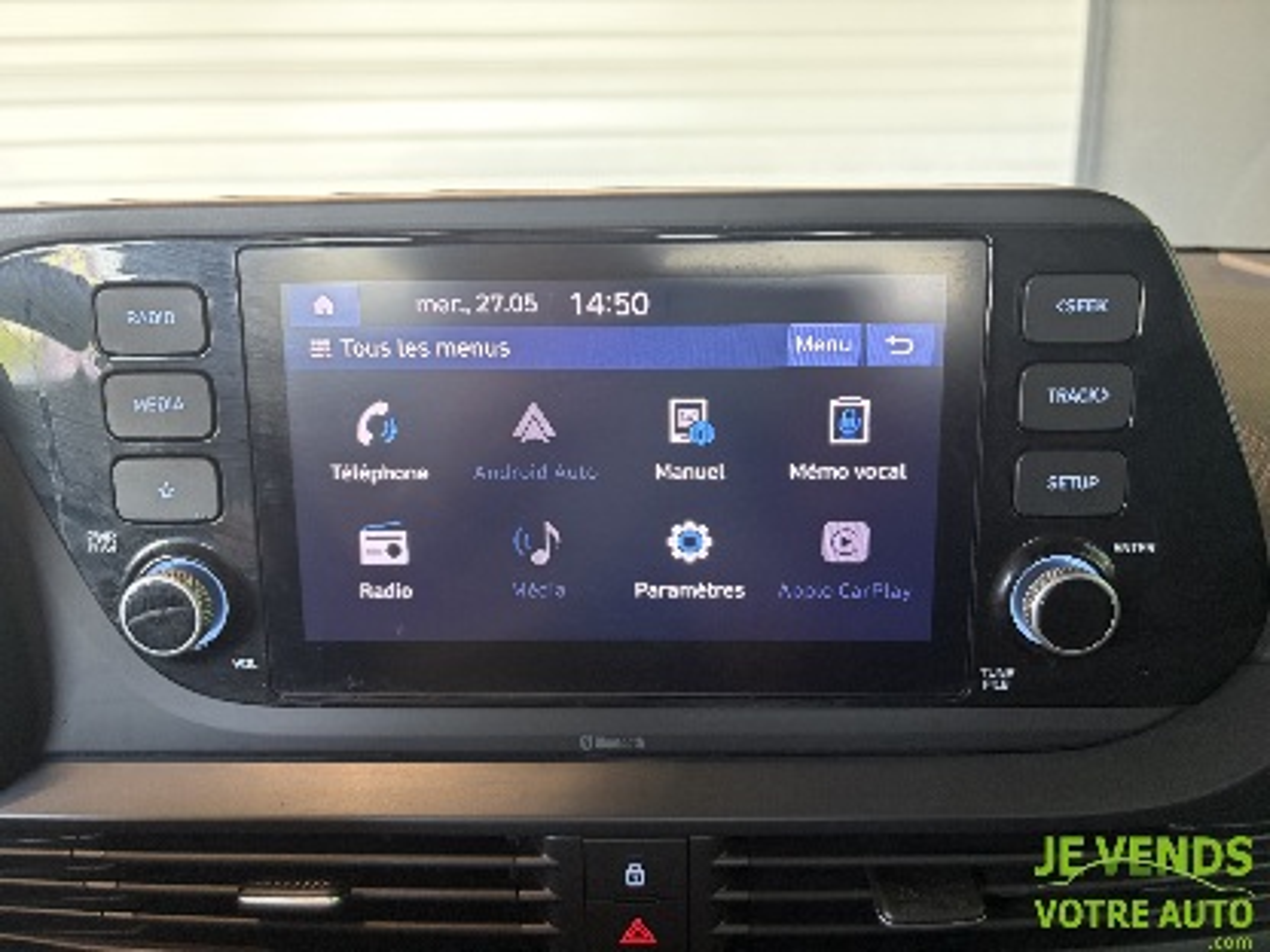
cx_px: 635
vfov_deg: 53.1
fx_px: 954
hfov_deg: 67.3
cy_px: 476
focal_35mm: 26
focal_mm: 5.96
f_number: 1.6
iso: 250
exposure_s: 1/50
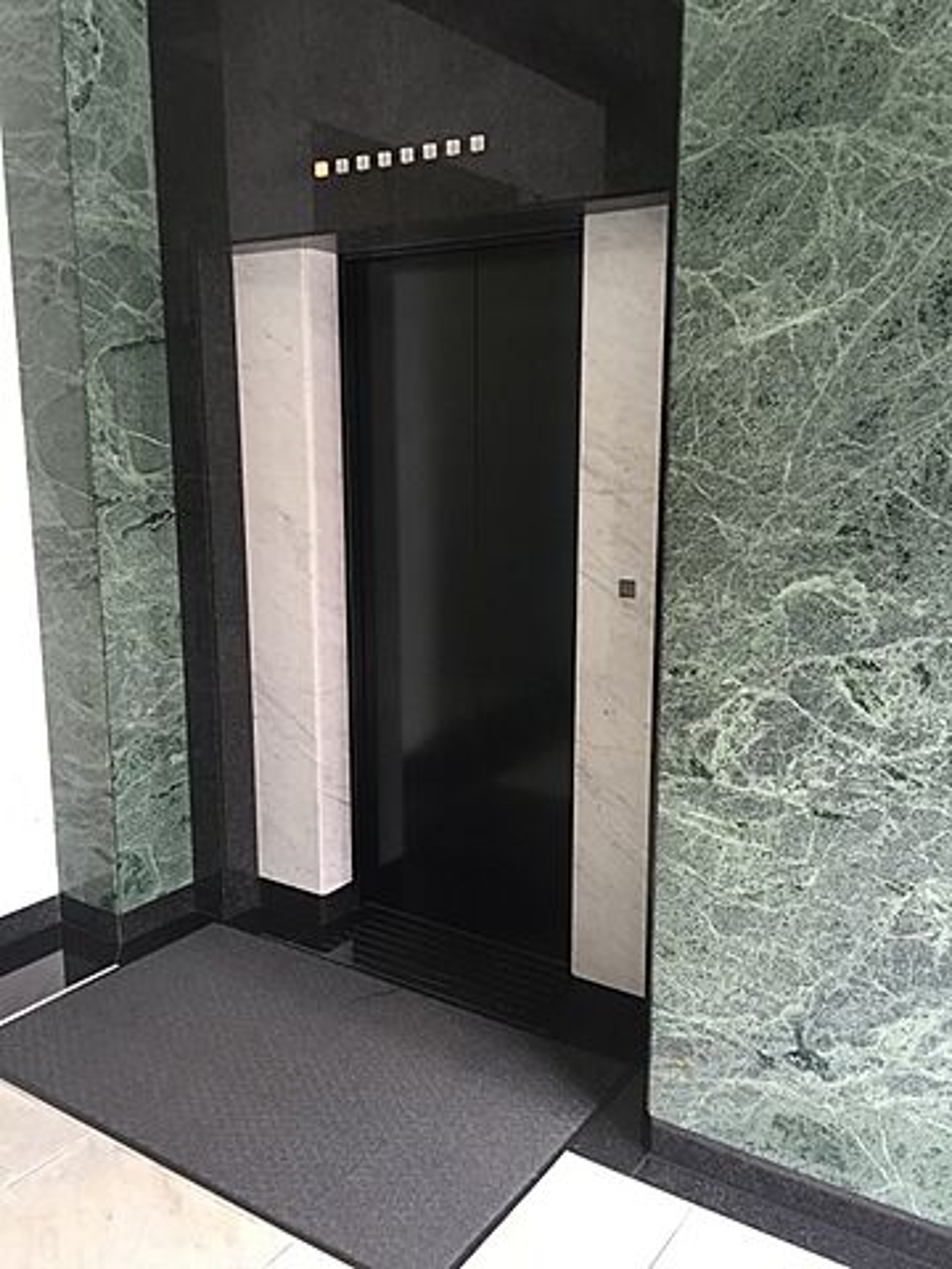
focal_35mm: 29
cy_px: 634
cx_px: 476
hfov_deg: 48.2
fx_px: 1063
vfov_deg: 61.7
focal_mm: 4.15
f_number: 2.2
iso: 80
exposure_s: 1/30
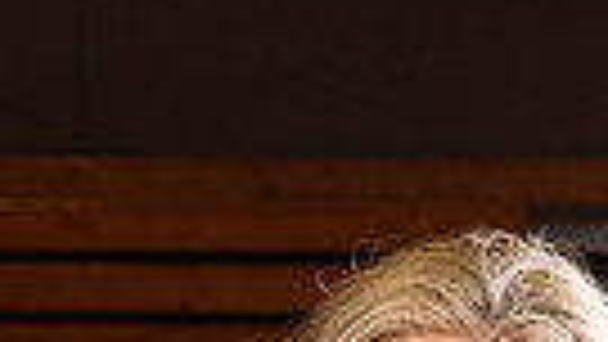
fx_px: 3499
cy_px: 878
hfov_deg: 9.9
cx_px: 459
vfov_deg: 5.4
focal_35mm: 217
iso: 250
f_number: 8
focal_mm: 62
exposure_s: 1/250
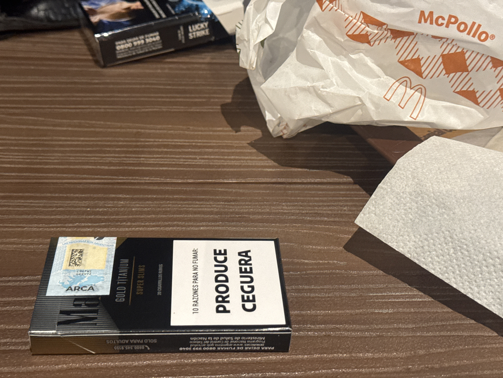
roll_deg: -7.4
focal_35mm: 48
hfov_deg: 39.7
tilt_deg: -38.6
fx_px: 697
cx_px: 252
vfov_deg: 30.3
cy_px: 189
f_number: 1.78
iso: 320
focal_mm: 6.76
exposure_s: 1/33
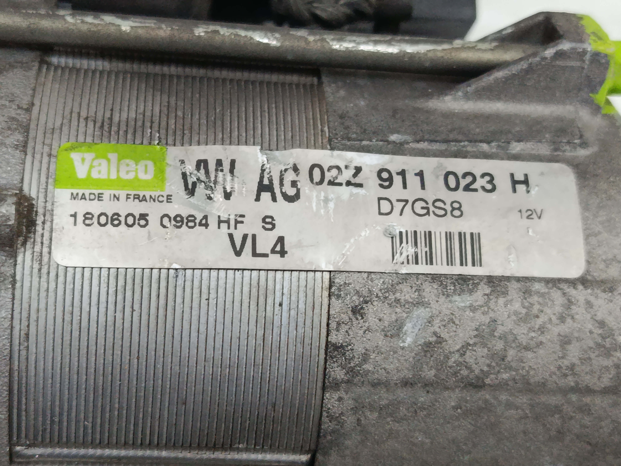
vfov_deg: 23.7
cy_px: 233
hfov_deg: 31.2
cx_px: 310
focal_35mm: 62
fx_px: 1112
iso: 1213
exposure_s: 1/50
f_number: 1.7
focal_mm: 5.24
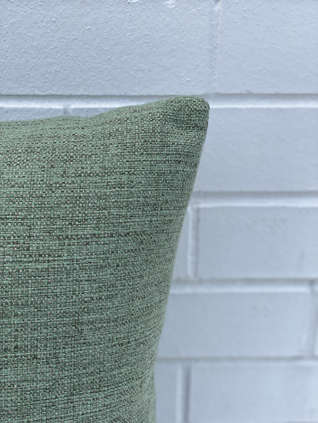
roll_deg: -1.8
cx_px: 159
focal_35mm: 52
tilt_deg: -24.0
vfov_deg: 36.8
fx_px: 637
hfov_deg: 28.0
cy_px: 212
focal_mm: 6
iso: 20
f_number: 2
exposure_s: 1/428
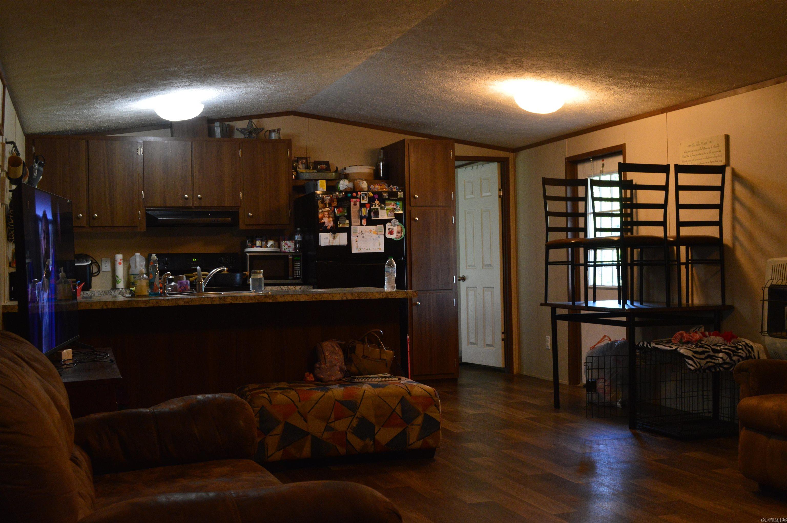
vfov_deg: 31.8
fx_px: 917
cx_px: 394
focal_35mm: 42
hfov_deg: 46.4
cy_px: 262
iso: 720
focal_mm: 28
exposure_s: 1/15
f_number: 6.3
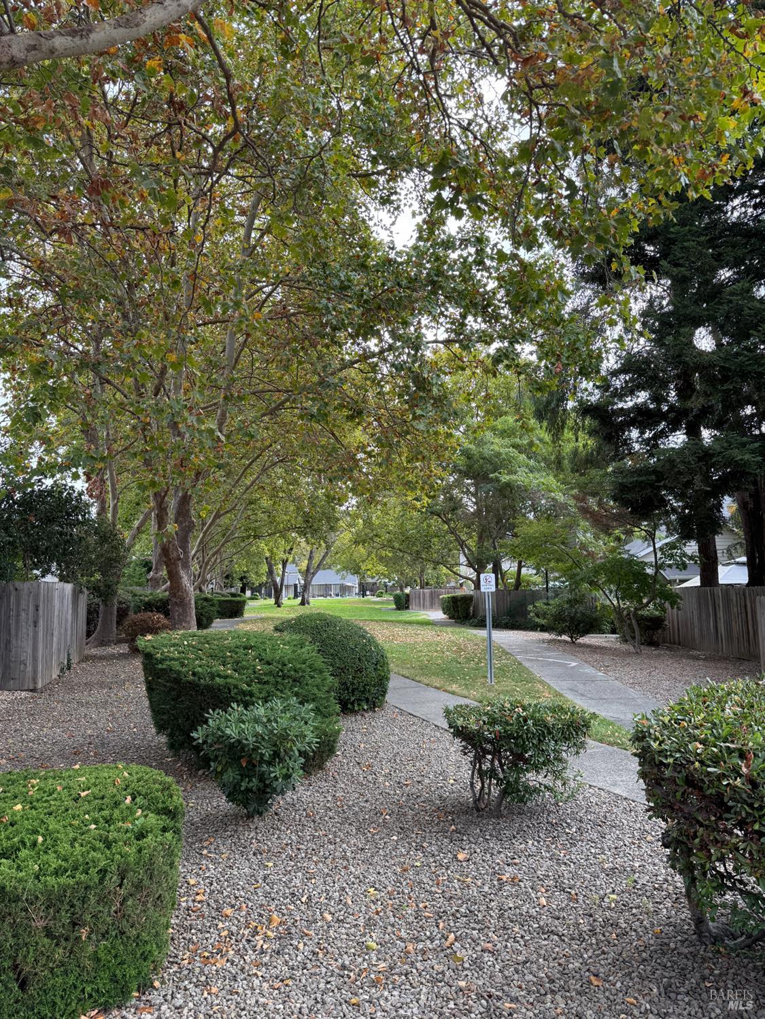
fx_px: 707
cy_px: 510
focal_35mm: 24
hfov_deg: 56.8
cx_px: 382
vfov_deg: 71.6
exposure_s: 1/780
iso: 100
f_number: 1.78
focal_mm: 6.76
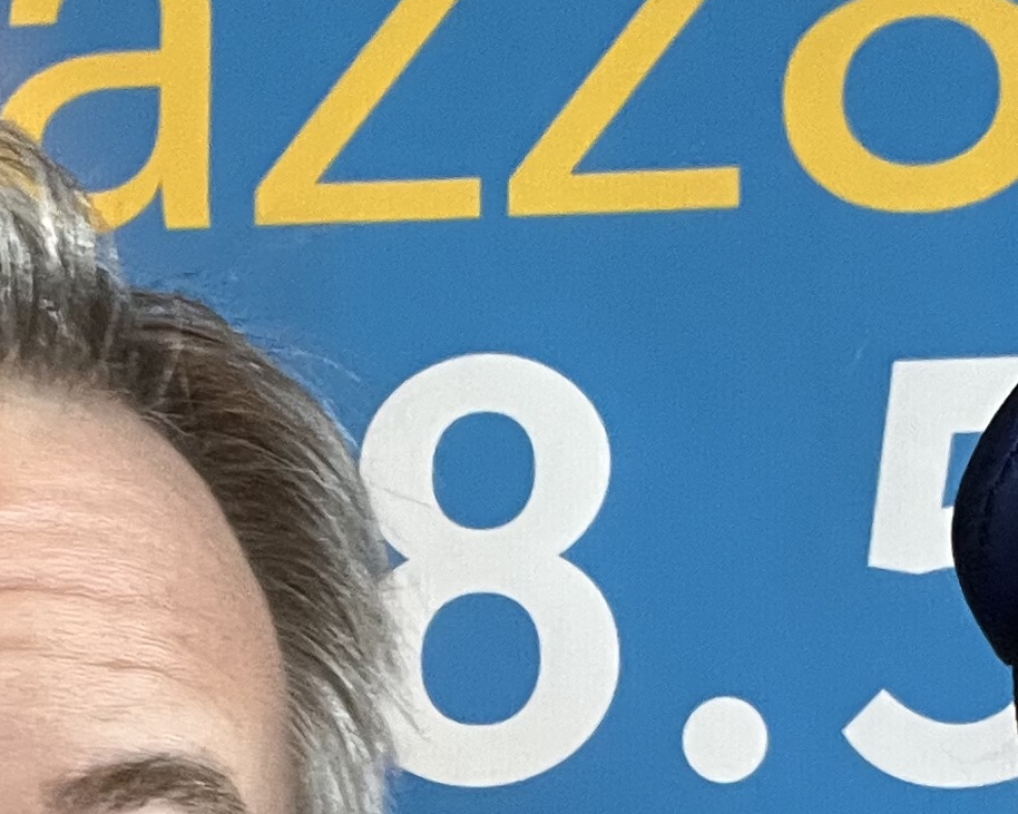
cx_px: 180
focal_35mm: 99
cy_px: 1127
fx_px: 2982
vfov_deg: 14.7
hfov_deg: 19.1
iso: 320
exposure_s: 1/60
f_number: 2.2
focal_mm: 2.71
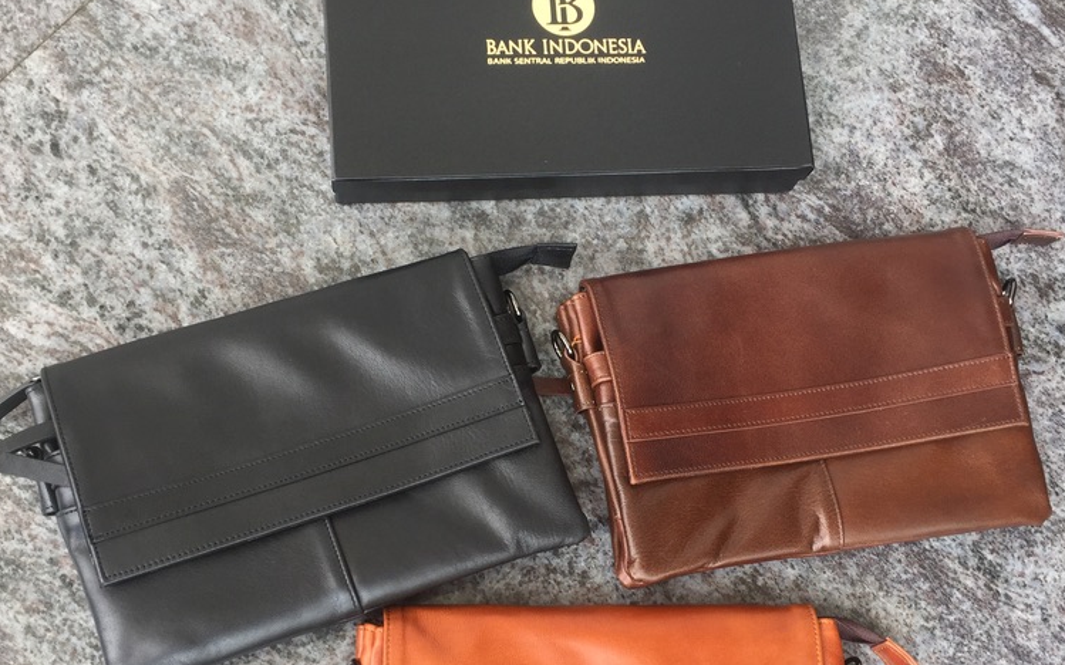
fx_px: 1219
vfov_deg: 30.4
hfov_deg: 47.2
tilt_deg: -74.4
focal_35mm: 42
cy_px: 428
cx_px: 532
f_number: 2.2
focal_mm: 4.15
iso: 32
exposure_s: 1/130
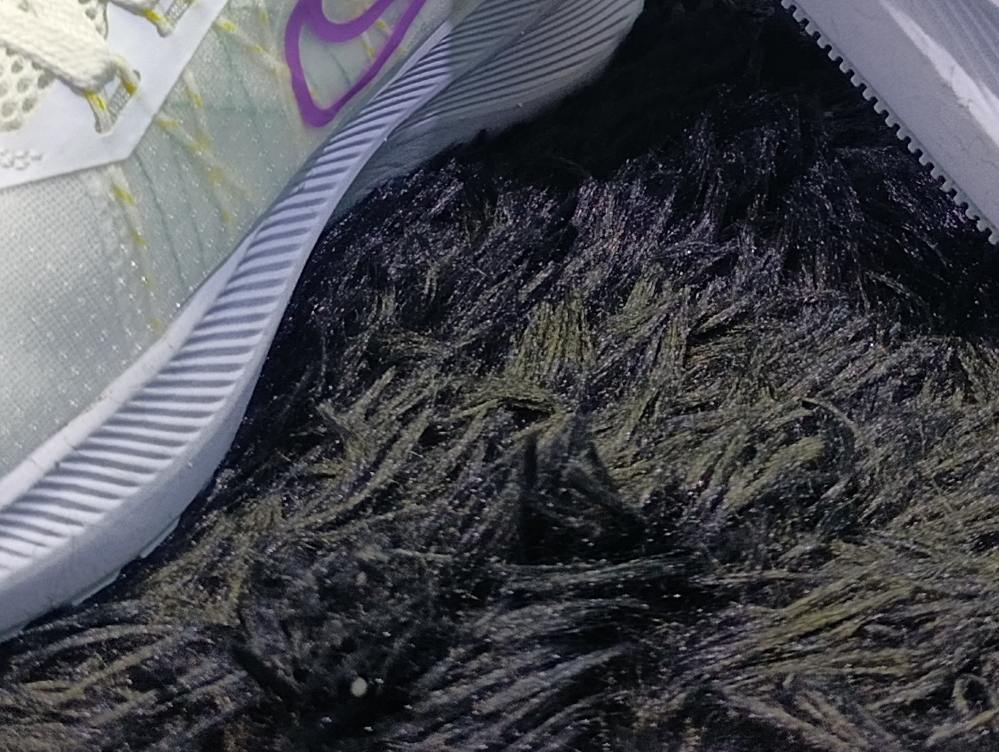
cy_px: -93
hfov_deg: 30.1
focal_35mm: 64
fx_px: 1850
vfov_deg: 21.7
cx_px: 615
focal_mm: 6.11
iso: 961
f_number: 1.65
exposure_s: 1/100
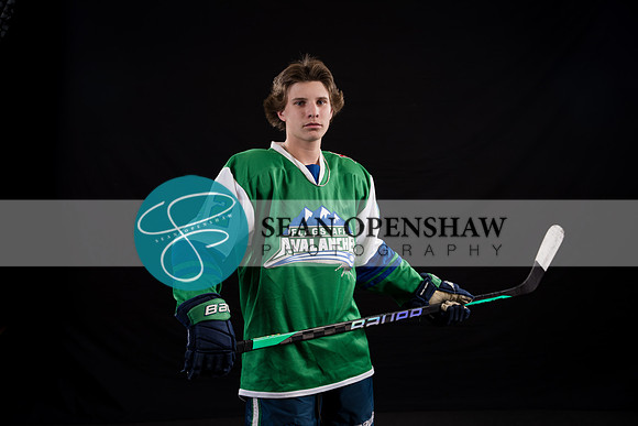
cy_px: 213
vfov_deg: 30.8
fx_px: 773
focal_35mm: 44
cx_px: 319
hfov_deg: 44.9
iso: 80
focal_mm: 43.6
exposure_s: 1/160
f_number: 3.2
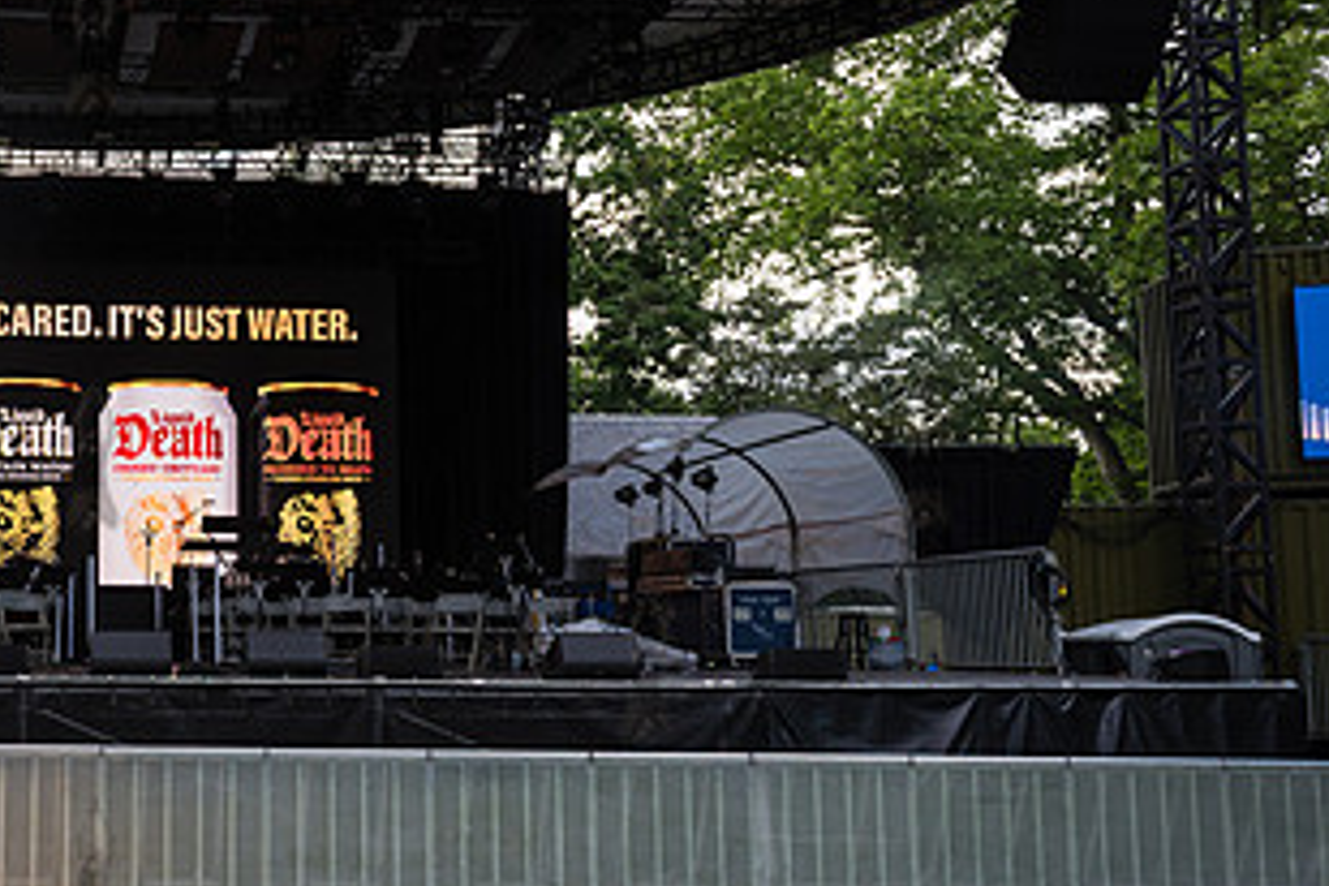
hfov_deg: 39.8
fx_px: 1661
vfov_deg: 29.9
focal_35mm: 45
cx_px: 90
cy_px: 454
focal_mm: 24
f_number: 5.6
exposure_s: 1/200
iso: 400
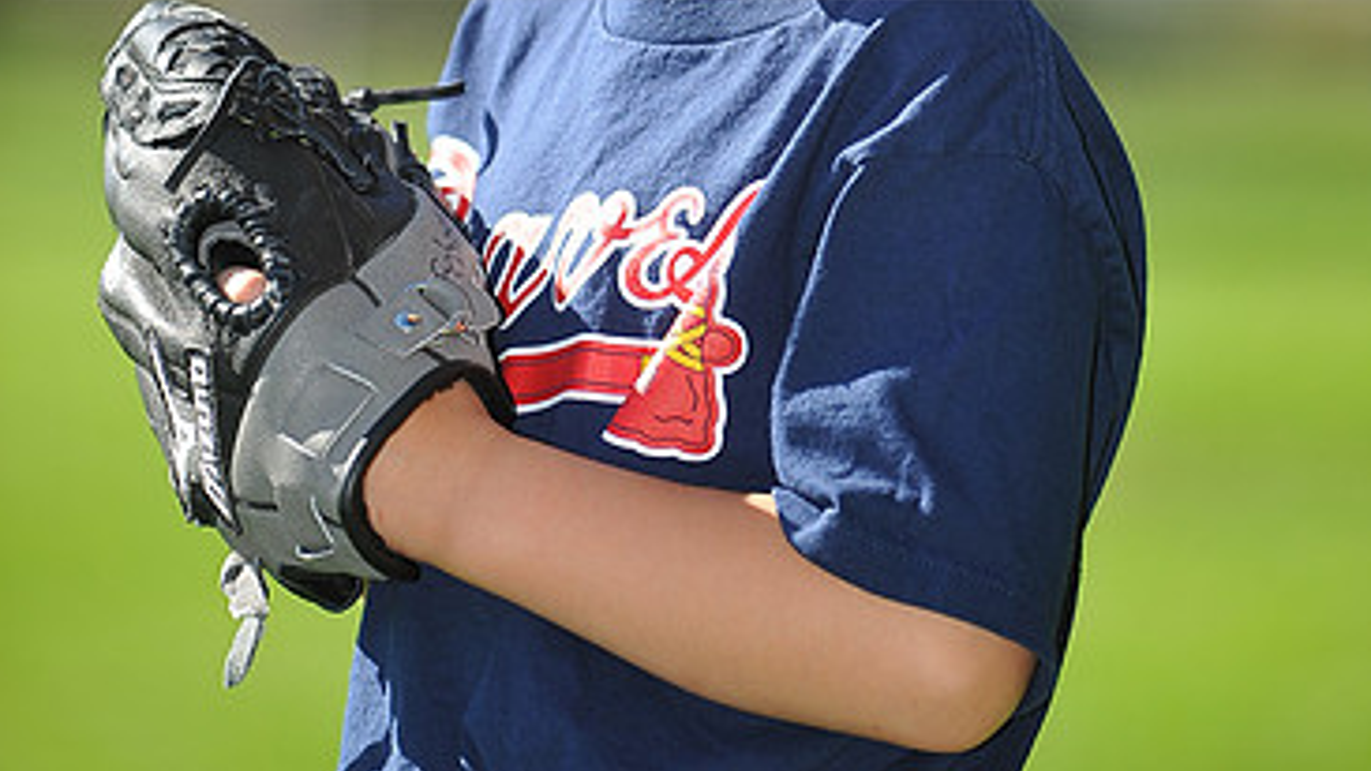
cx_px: 712
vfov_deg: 3.7
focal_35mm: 332
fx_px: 12071
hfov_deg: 6.5
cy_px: -120
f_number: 4
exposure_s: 1/800
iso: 200
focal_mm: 200
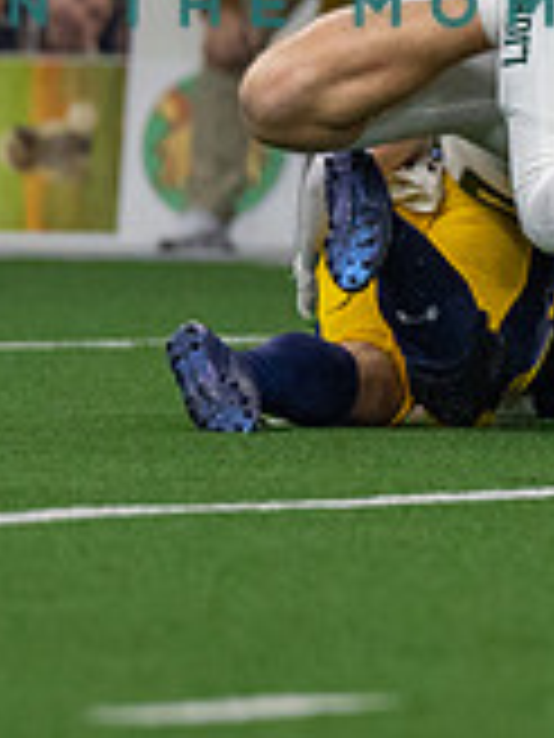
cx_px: 1224
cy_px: -49
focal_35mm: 1117
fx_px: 23836
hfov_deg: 1.3
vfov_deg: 1.8
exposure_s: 1/1000
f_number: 2.8
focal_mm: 200
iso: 2000
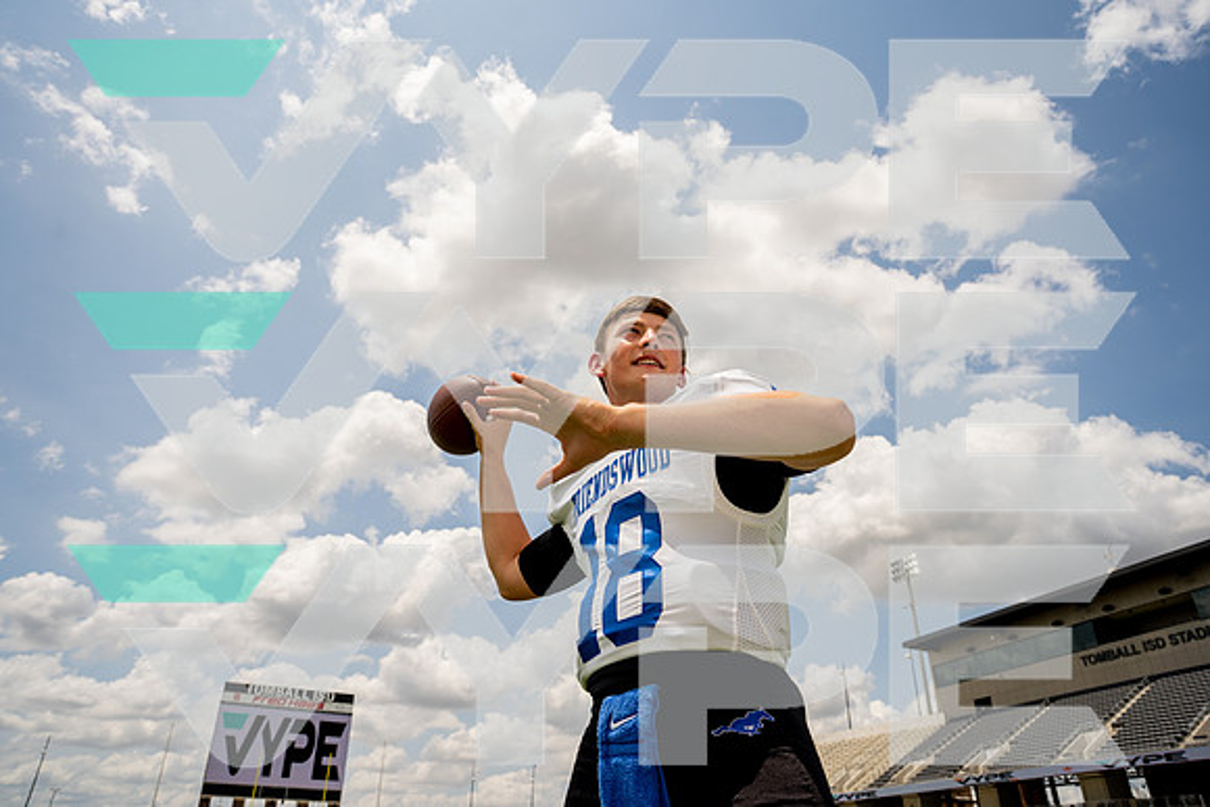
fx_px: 807
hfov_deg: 73.7
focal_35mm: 24
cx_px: 605
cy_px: 404
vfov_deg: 53.2
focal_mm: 24
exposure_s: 1/1000
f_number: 5.6
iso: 64
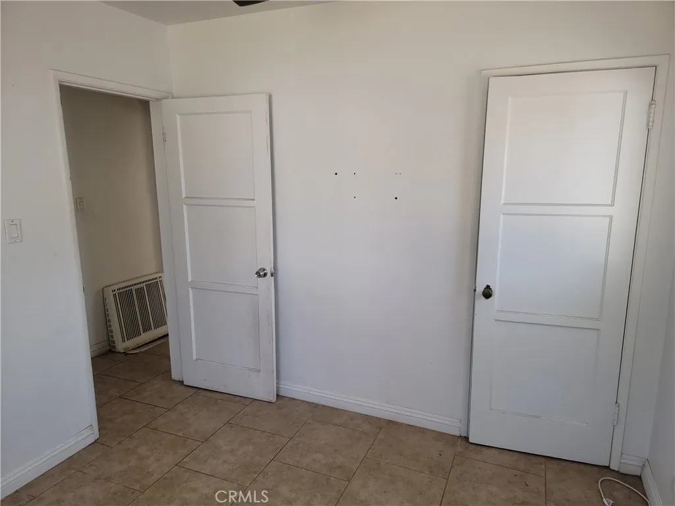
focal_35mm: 24
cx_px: 338
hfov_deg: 71.6
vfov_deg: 56.8
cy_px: 253
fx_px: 468
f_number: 1.8
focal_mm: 6.7
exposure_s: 1/60
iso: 50
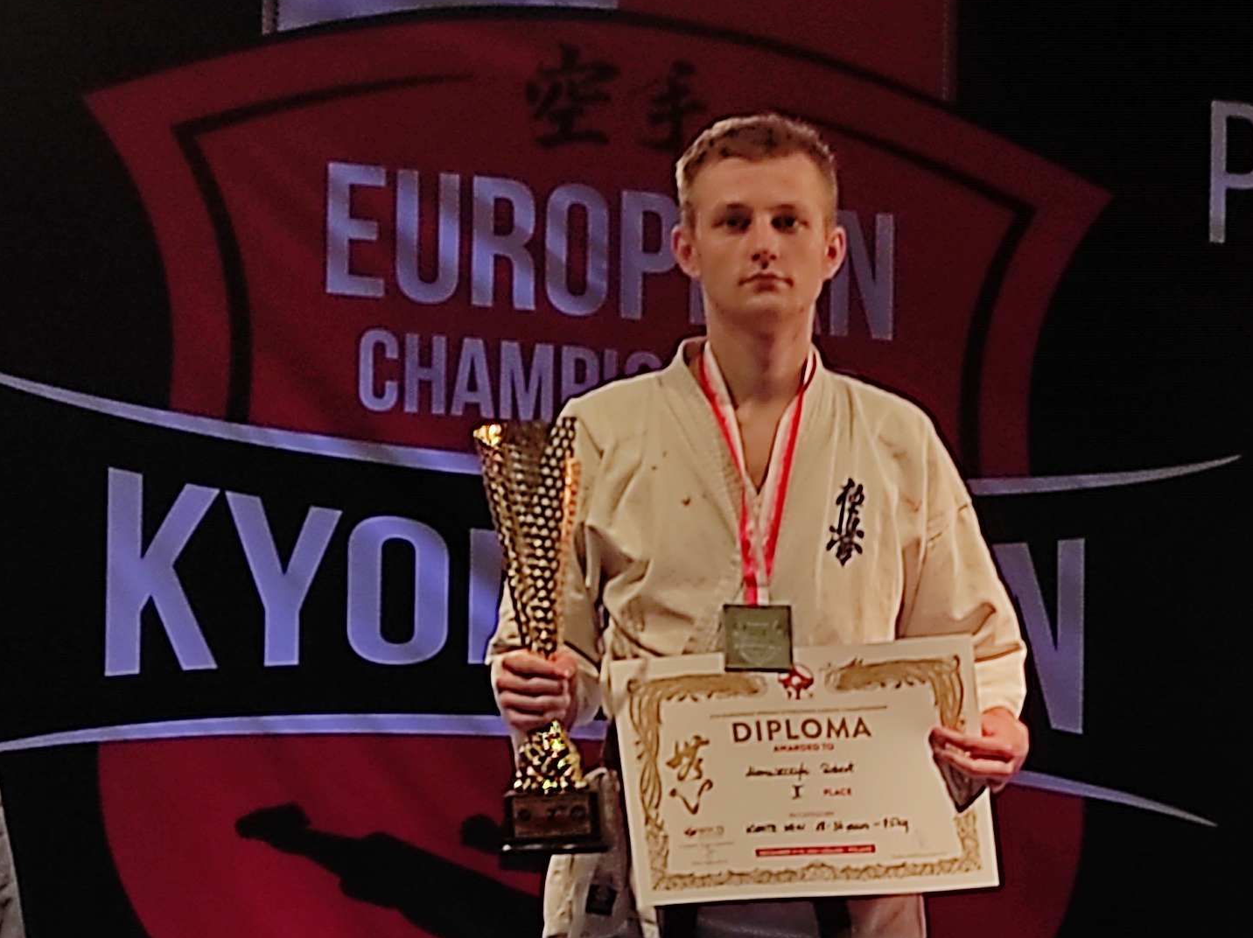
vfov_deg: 17.1
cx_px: 1481
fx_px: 2930
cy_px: 1241
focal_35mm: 81
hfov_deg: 22.4
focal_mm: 5.43
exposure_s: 1/100
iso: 100
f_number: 1.89
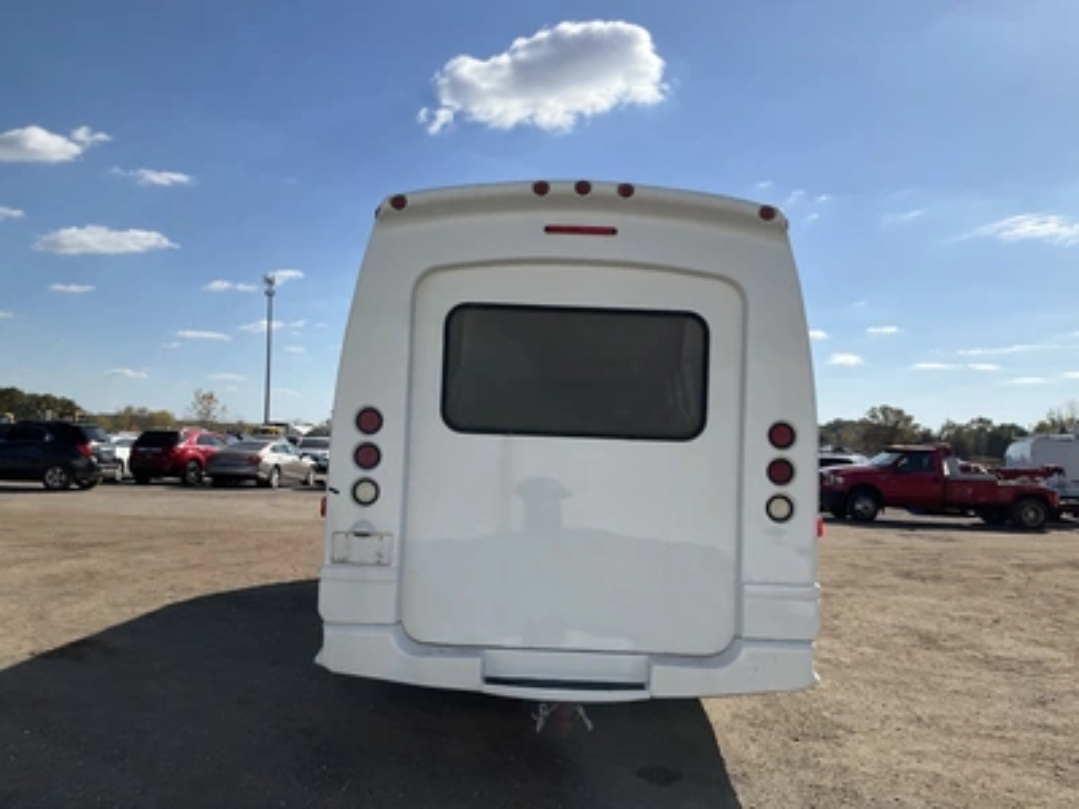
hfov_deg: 61.7
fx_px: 904
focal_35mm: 29
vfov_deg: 48.2
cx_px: 540
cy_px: 404
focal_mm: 3
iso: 25
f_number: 1.8
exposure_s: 1/3125
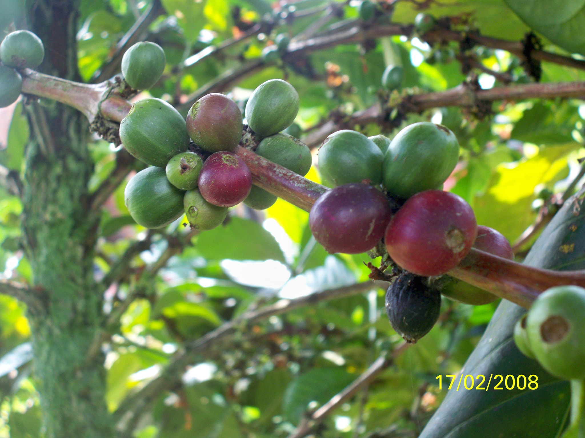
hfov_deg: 42.9
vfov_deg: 32.9
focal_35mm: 44
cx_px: 292
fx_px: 744
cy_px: 219
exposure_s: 1/40
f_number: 3.5
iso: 80
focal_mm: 7.8
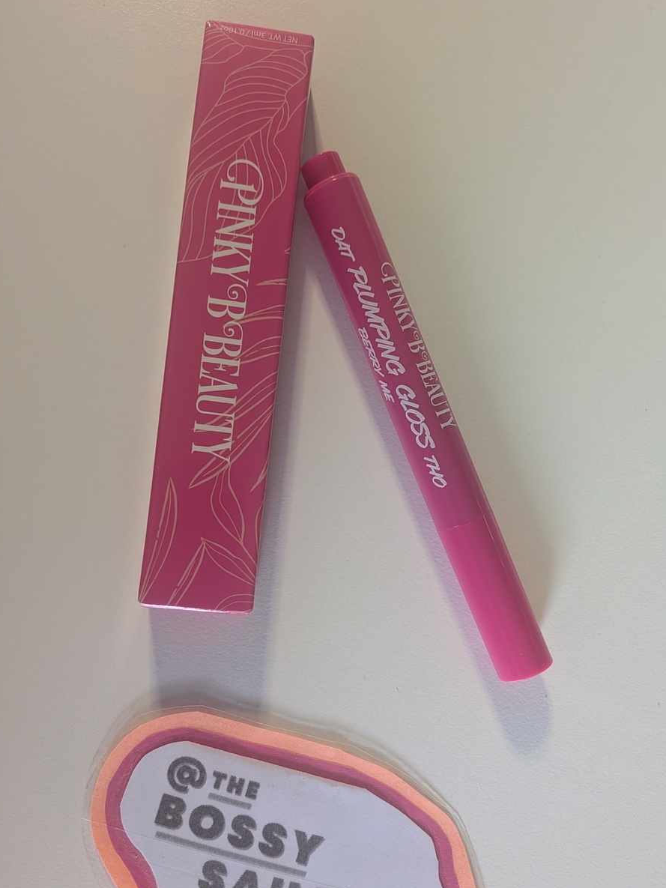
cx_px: 318
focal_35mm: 27
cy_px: 485
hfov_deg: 51.3
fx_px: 693
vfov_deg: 65.2
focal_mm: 4.53
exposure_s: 1/120
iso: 267
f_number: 1.7
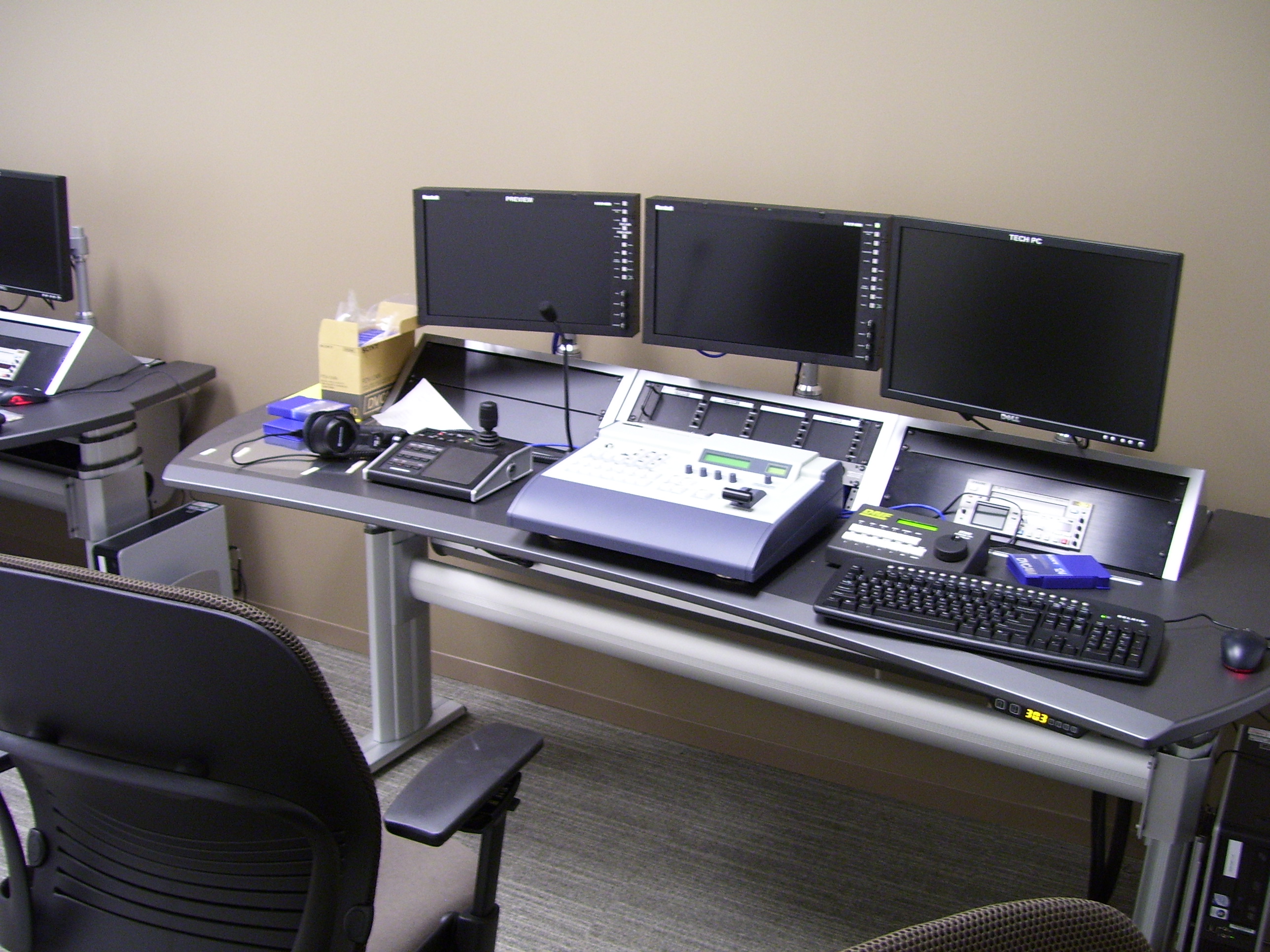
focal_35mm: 37
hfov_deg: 50.1
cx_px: 635
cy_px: 476
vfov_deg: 38.7
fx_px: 1357
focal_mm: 6
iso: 160
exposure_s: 1/8
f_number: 2.7
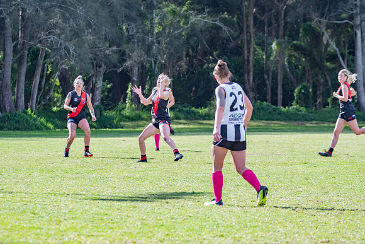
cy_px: 122
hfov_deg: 6.5
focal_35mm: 317
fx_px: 3219
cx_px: 182
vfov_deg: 4.3
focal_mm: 210
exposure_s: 1/1250
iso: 800
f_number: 6.3
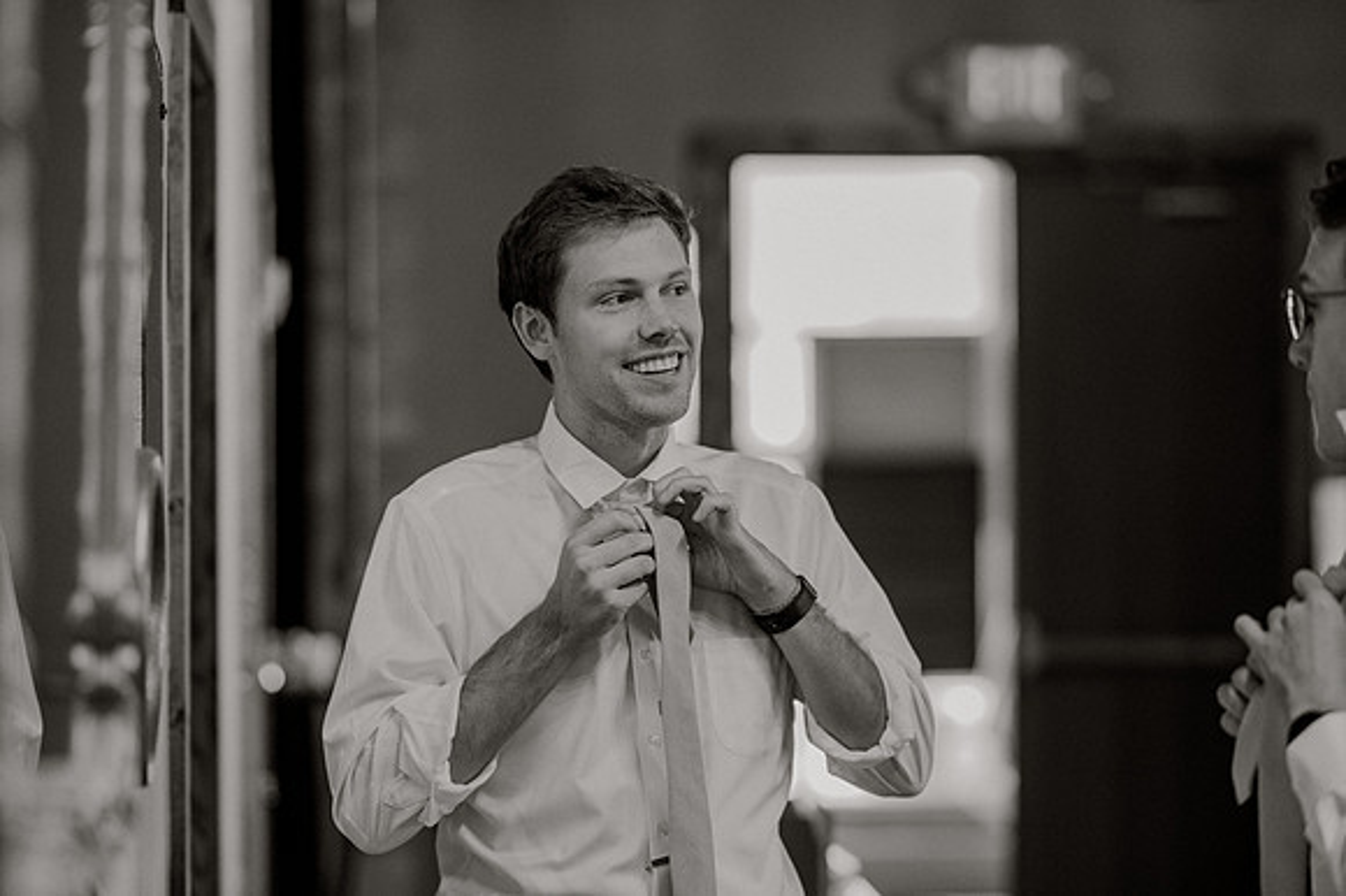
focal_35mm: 105
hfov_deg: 19.5
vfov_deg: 13.0
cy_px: 448
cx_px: 673
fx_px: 3923
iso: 1600
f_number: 2.2
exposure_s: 1/400
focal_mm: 105
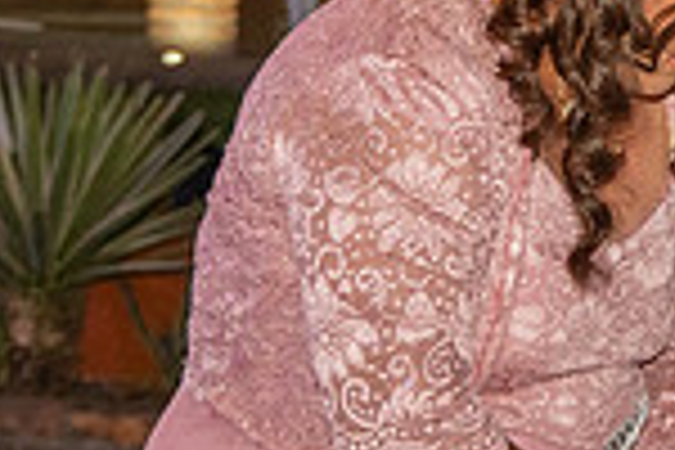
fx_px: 4218
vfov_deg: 6.1
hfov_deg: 8.9
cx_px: 1089
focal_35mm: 225
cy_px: -133
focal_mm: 58
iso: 2000
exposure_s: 1/200
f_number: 5.6
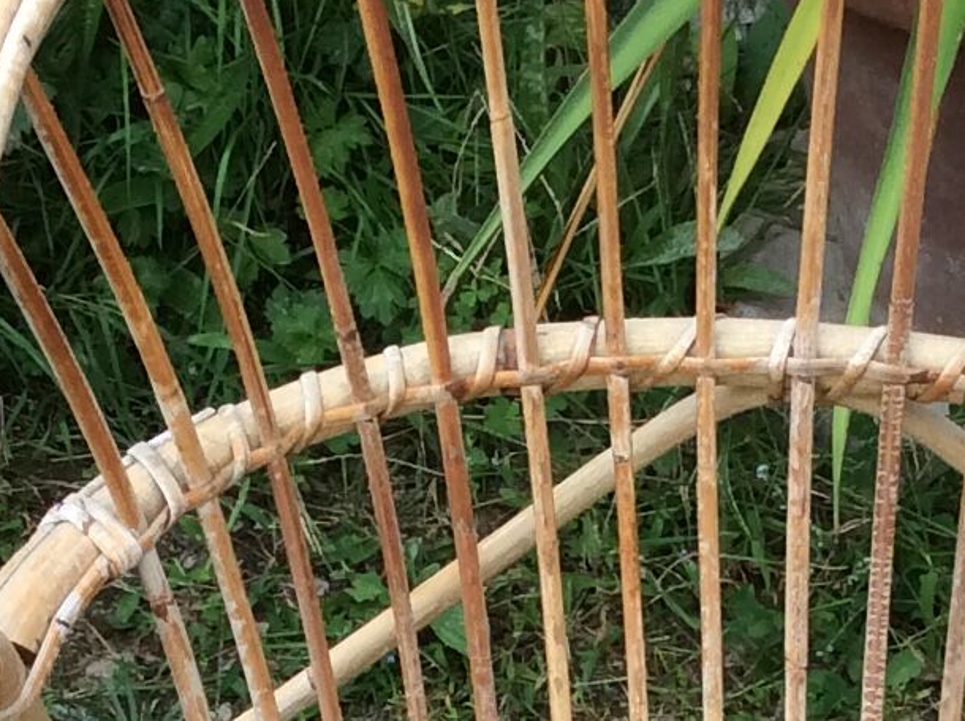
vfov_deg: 10.5
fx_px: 3787
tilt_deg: -53.7
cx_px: 628
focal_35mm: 136
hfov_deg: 14.5
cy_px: 1093
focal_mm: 3.3
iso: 32
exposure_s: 1/232
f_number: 2.4
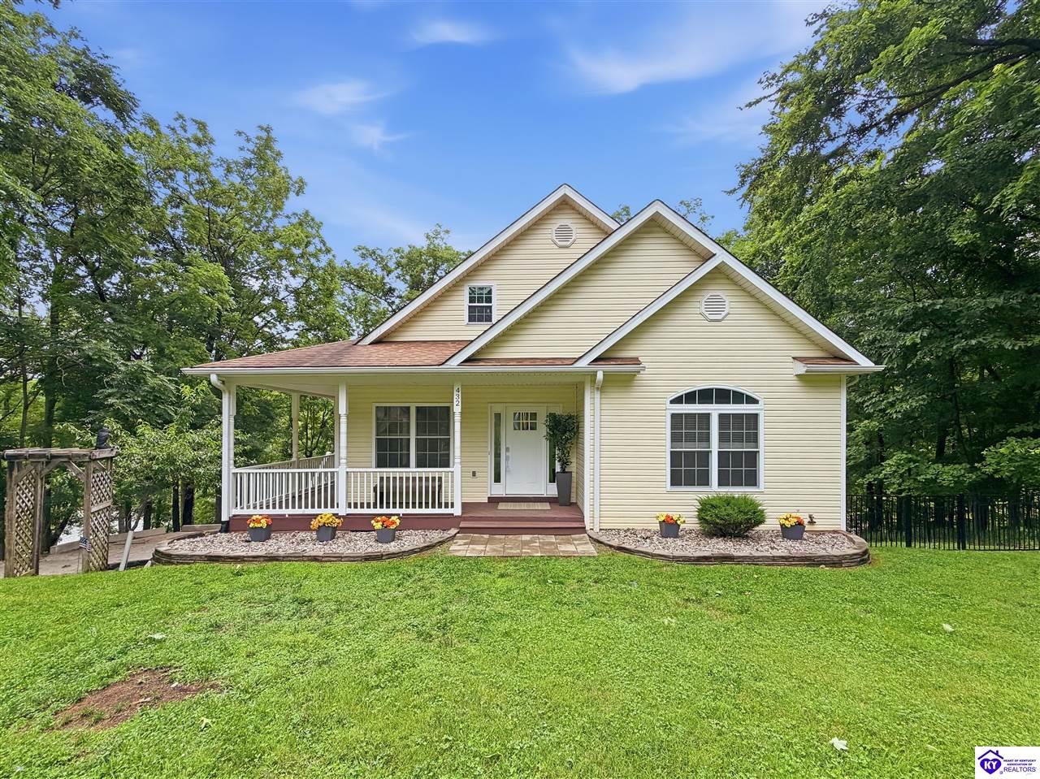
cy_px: 390
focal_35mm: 14
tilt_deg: +4.3
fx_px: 420
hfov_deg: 102.1
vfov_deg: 85.6
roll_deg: -0.8
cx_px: 520
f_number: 2.2
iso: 50
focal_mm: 2.2
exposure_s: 1/502
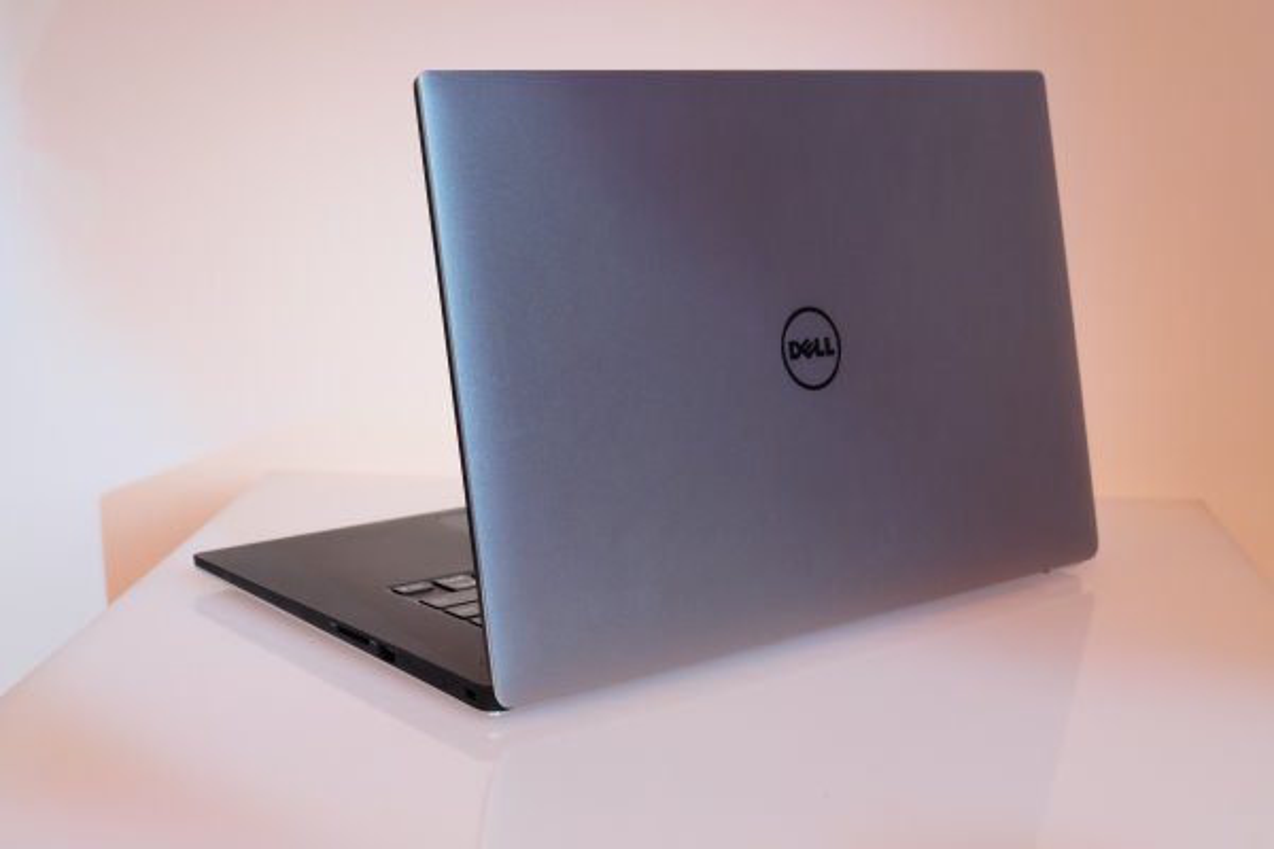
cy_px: 424
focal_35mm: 53
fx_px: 1875
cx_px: 637
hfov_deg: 37.5
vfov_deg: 25.5
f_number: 5
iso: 3200
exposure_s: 1/13
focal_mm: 35.5
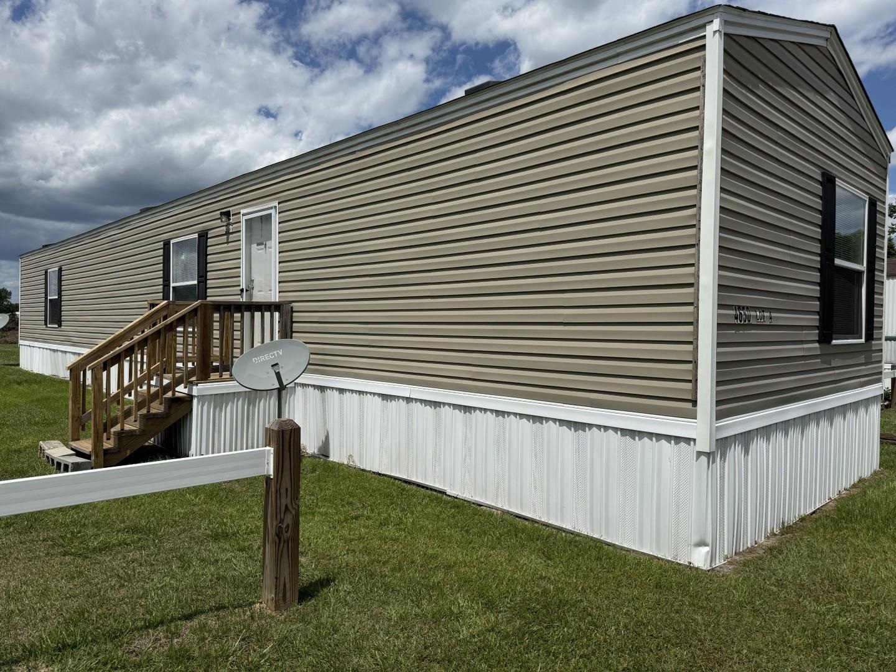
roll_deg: -1.3
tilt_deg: -0.7
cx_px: 448
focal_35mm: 24
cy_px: 336
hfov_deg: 71.6
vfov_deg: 56.8
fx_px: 621
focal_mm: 6.76
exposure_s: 1/11905
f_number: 1.78
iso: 80
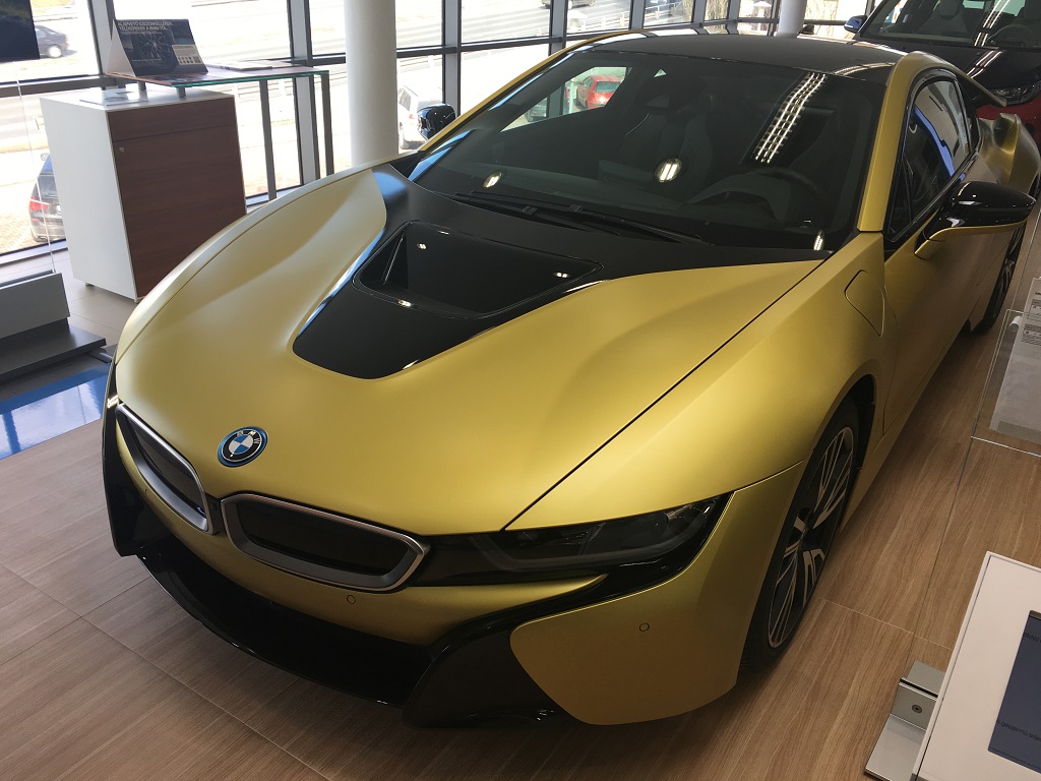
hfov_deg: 61.7
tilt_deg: -27.2
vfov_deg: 48.2
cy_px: 390
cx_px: 520
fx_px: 872
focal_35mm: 29
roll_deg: -1.1
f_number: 2.2
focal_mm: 4.15
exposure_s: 1/129
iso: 25
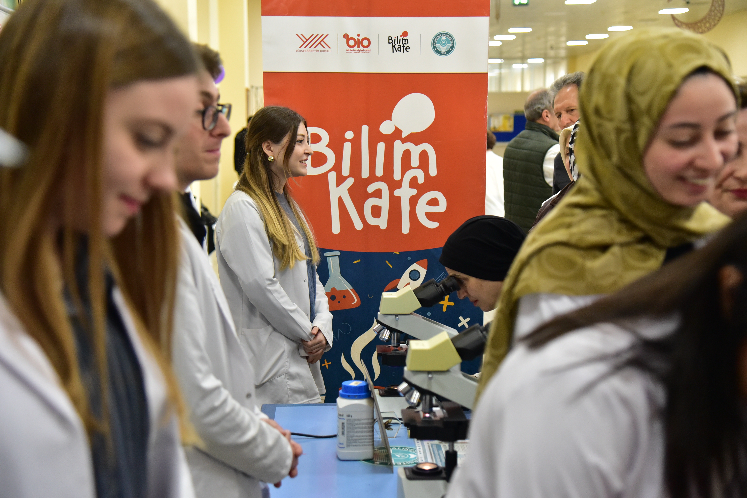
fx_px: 1203
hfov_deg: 34.5
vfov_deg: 23.4
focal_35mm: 58
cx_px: 374
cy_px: 249
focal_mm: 58
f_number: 4
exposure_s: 1/200
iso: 3200
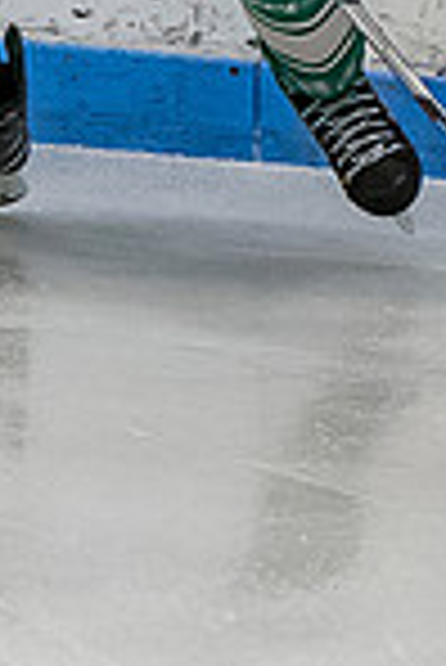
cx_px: 112
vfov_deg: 2.3
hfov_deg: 1.5
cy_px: -478
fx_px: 16926
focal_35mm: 913
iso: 2000
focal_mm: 90
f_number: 4
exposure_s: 1/800
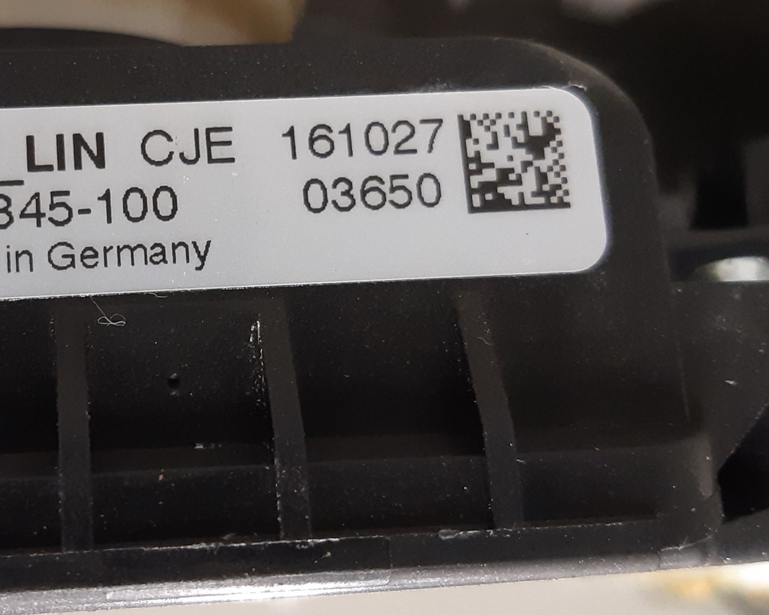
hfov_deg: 44.4
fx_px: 910
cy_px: 215
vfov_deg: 37.0
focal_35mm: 40
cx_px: 200
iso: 200
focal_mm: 3.93
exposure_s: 1/33
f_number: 1.7
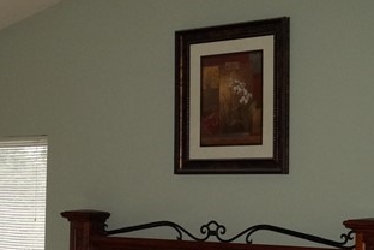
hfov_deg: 20.9
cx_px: -5
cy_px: 165
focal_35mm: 94
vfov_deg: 14.5
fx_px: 976
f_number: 4
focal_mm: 18
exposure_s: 1/160
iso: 800
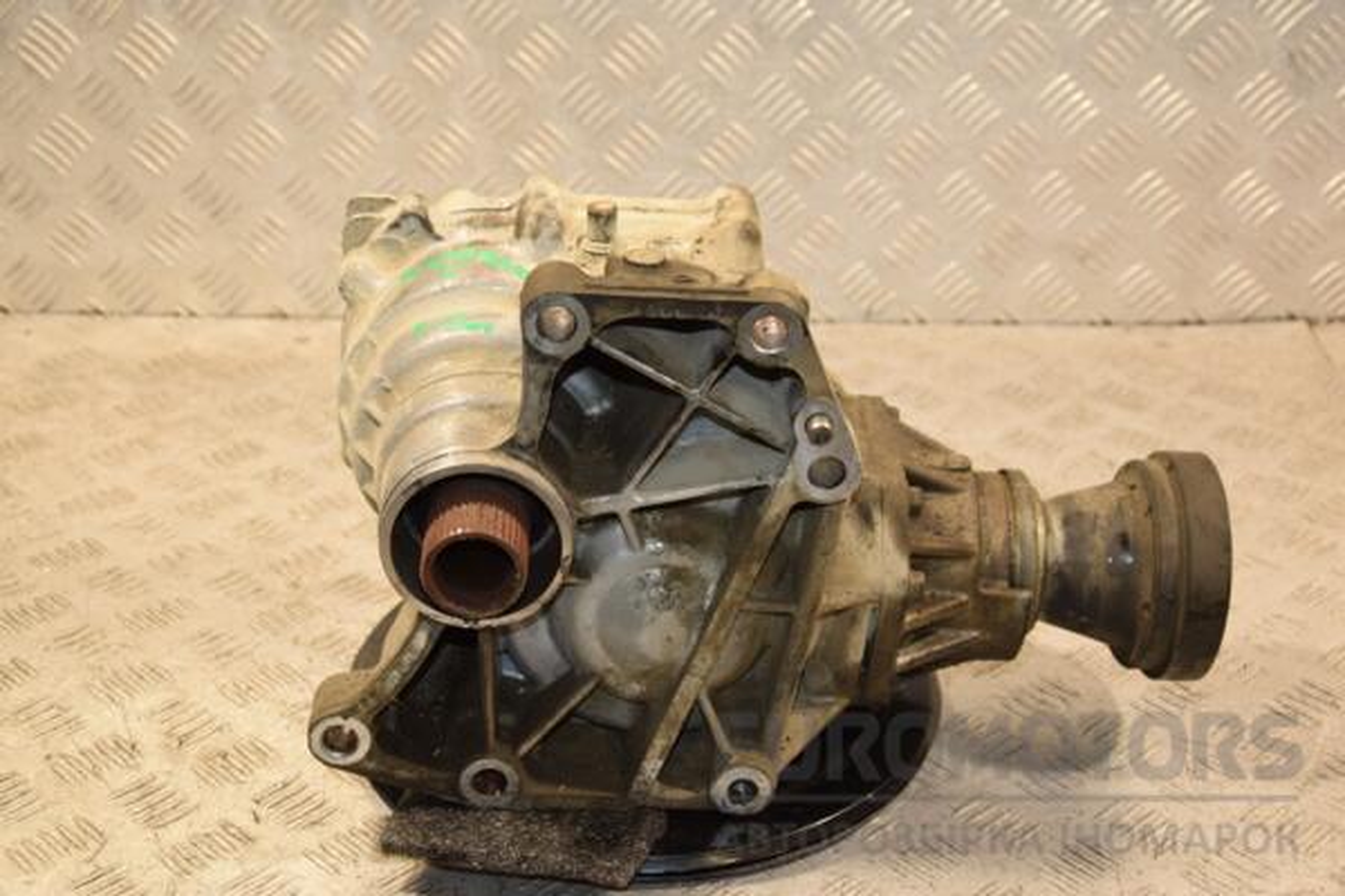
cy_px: 448
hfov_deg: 33.4
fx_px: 2241
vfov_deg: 22.6
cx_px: 672
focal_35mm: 60
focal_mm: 40
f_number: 4.8
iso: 800
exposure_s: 1/125
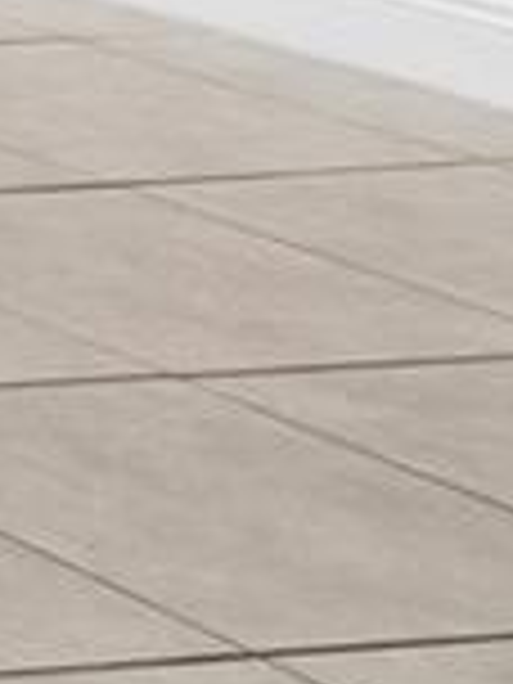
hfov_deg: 5.0
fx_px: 3003
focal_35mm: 152
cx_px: -2714
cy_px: -891
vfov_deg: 11.1
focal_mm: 10
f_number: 7.1
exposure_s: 1/20
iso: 100
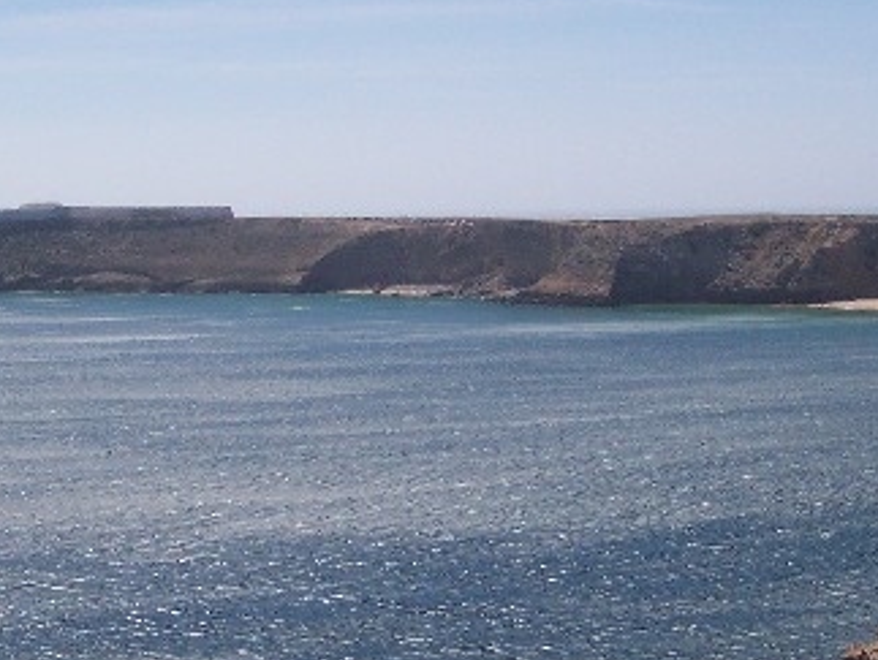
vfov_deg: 15.7
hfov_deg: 20.8
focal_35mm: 94
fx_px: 2387
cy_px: 212
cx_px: 454
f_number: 4.8
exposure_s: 1/1000
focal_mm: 8
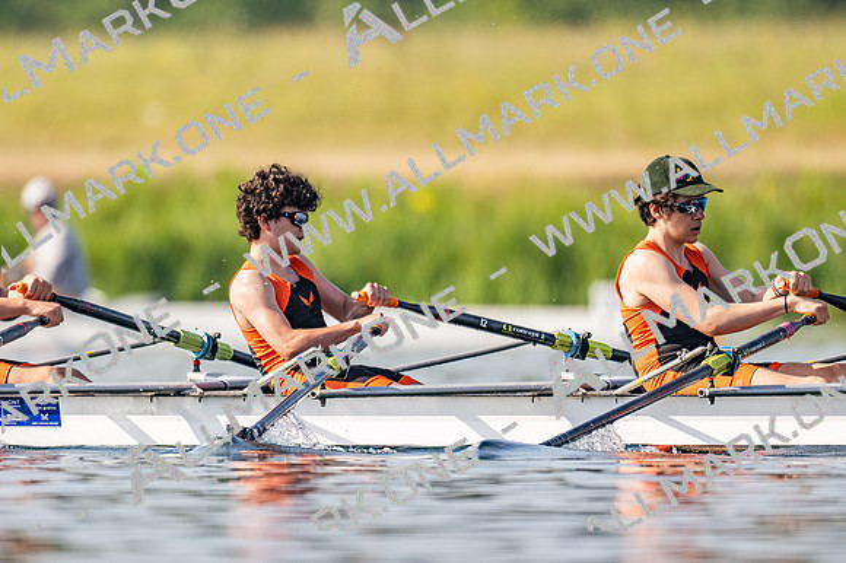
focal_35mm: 900
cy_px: 282
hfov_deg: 2.3
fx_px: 21137
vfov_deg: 1.5
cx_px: 423
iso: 180
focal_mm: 600
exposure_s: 1/2500
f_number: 4
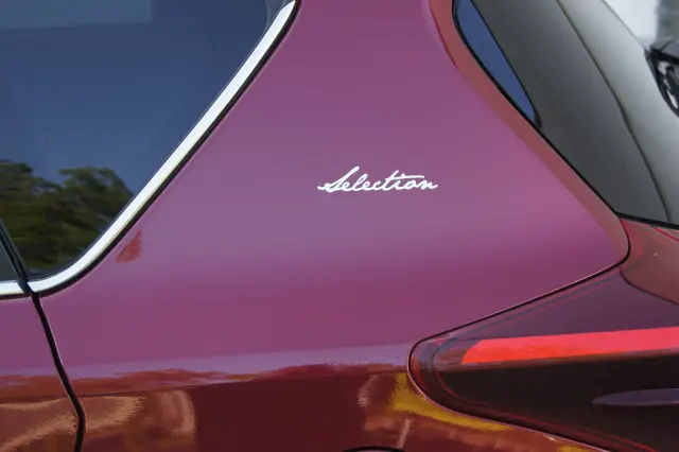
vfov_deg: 22.6
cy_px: 226
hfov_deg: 33.4
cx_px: 340
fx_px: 1131
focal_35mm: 60
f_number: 5.6
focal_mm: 40
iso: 160
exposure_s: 1/80
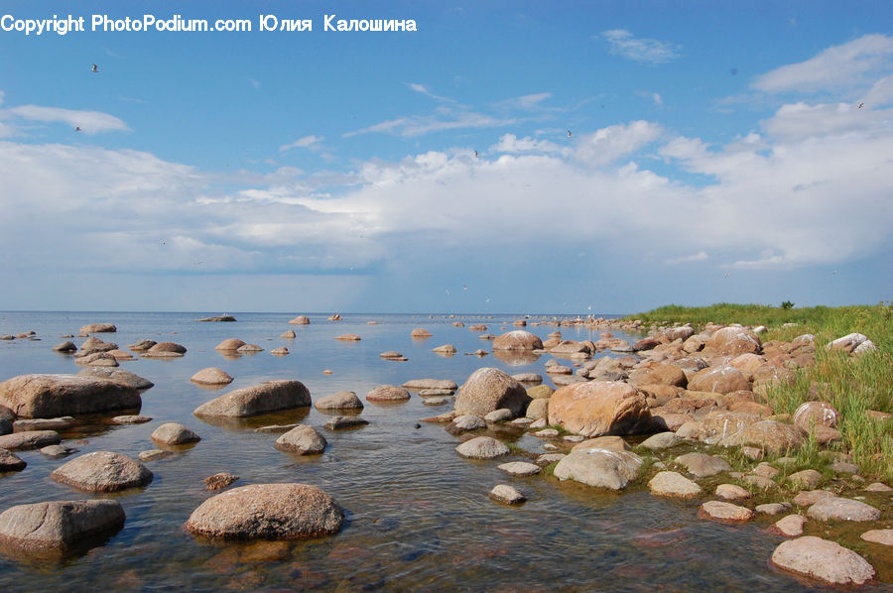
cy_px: 296
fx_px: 669
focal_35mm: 27
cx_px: 446
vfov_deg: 47.8
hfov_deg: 67.4
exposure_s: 1/640
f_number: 13
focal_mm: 18
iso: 400
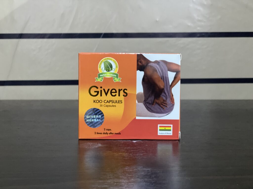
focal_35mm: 52
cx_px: 126
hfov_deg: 36.8
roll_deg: +2.2
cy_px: 94
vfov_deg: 28.0
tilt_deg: -5.0
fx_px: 380
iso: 320
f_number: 2
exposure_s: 1/20
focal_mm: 6
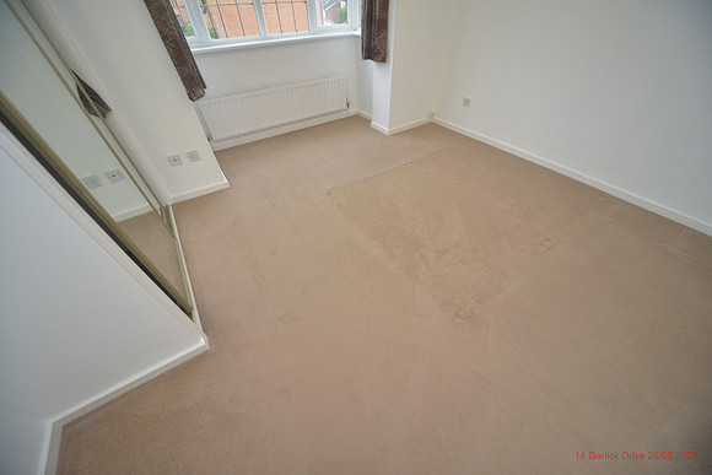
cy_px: 238
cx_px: 356
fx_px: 237
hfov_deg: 112.6
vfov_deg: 90.0
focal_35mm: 12
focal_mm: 12
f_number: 5.6
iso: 450
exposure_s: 1/30
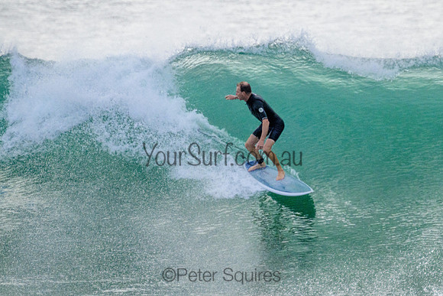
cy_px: 130
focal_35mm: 1095
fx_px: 13474
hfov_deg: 1.9
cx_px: 287
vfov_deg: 1.3
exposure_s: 1/2000
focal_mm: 800
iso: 1600
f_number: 11
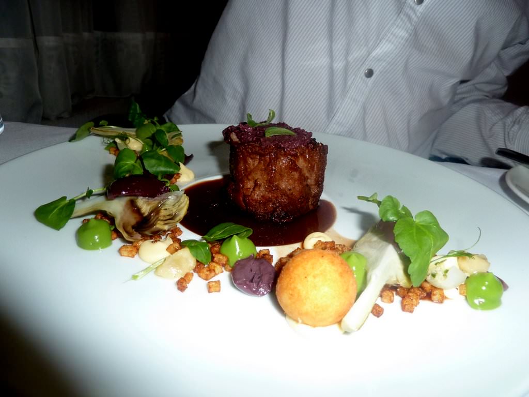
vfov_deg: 54.9
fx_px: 382
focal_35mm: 25
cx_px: 264
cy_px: 198
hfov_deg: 69.4
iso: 160
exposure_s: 1/30
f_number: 3.3
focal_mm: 4.1
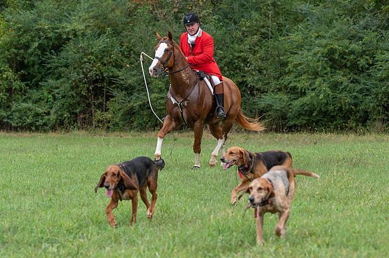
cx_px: 190
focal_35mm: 148
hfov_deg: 13.9
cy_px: 78
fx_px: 1597
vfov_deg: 9.2
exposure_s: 1/500
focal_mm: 102
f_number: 4
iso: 320
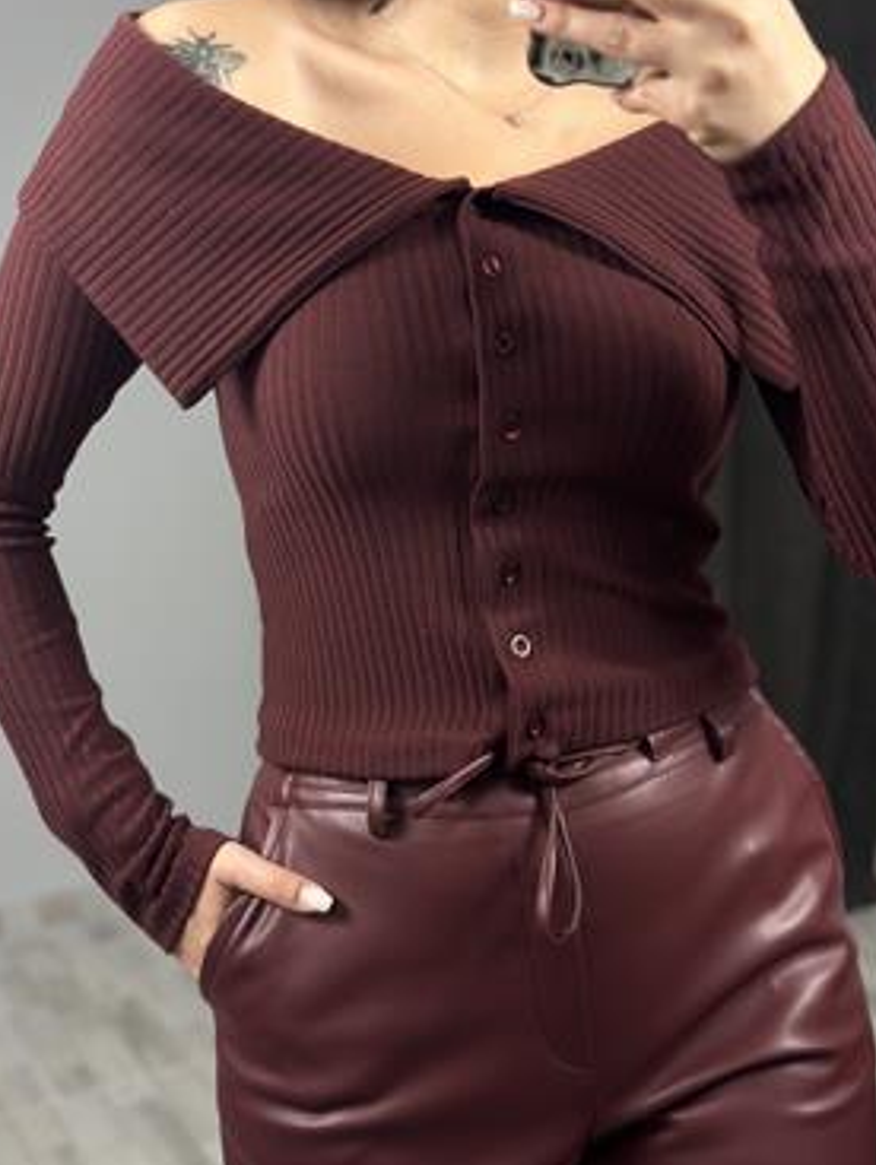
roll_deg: +8.3
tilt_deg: -34.6
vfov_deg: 35.5
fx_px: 1819
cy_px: 573
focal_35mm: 54
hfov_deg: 27.1
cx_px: 403
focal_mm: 6.86
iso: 200
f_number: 1.78
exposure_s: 1/100
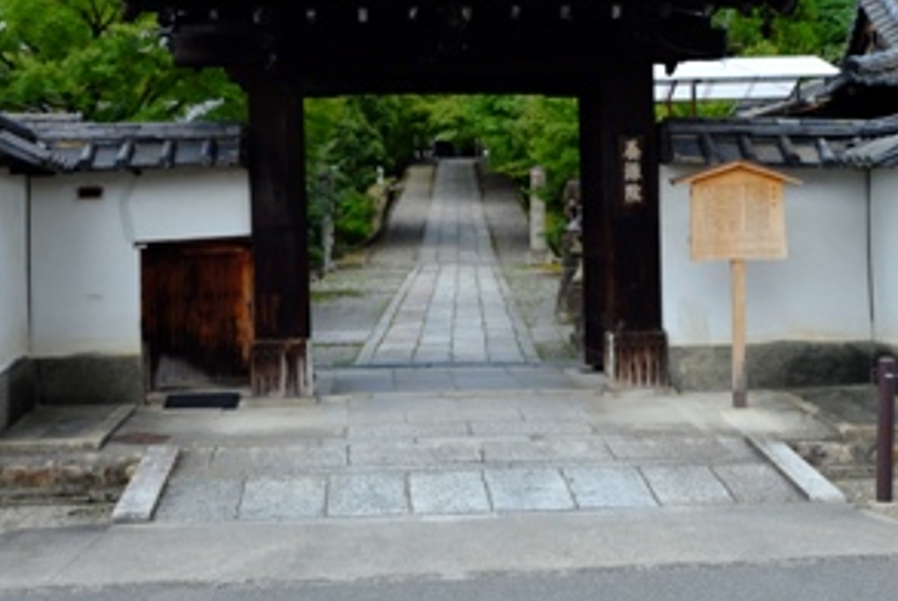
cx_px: 475
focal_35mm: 55
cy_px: 170
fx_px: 1373
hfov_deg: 36.2
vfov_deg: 24.5
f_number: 4.5
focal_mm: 24.3
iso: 200
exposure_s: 1/280
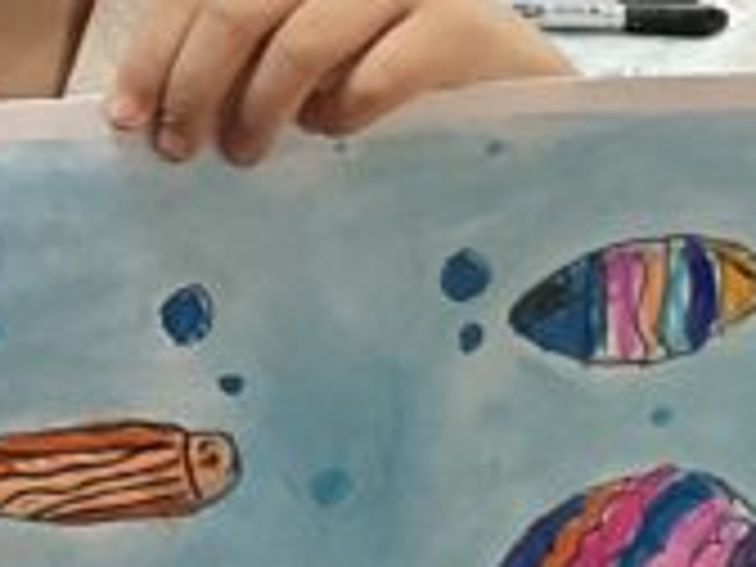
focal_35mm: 173
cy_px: -45
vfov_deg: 8.5
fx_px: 3778
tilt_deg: -16.3
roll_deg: -0.5
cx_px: -189
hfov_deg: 11.2
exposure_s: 1/64
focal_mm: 3
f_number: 1.8
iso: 64
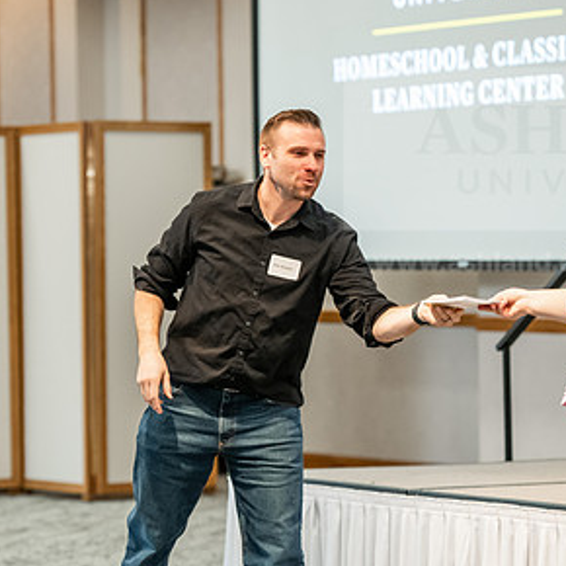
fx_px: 3774
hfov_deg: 8.6
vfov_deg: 8.6
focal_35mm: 204
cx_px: 285
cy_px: 303
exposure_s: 1/200
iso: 2000
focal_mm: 120
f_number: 3.2
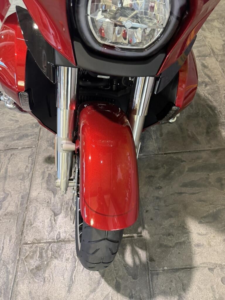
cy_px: 150
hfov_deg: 56.8
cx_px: 112
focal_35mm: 24
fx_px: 208
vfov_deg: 71.6
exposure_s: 1/60
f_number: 1.78
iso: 250
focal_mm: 6.76
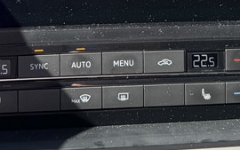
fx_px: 615
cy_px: -123
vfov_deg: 12.6
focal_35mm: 94
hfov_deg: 22.0
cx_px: 85
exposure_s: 1/430
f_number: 1.78
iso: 80
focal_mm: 6.76
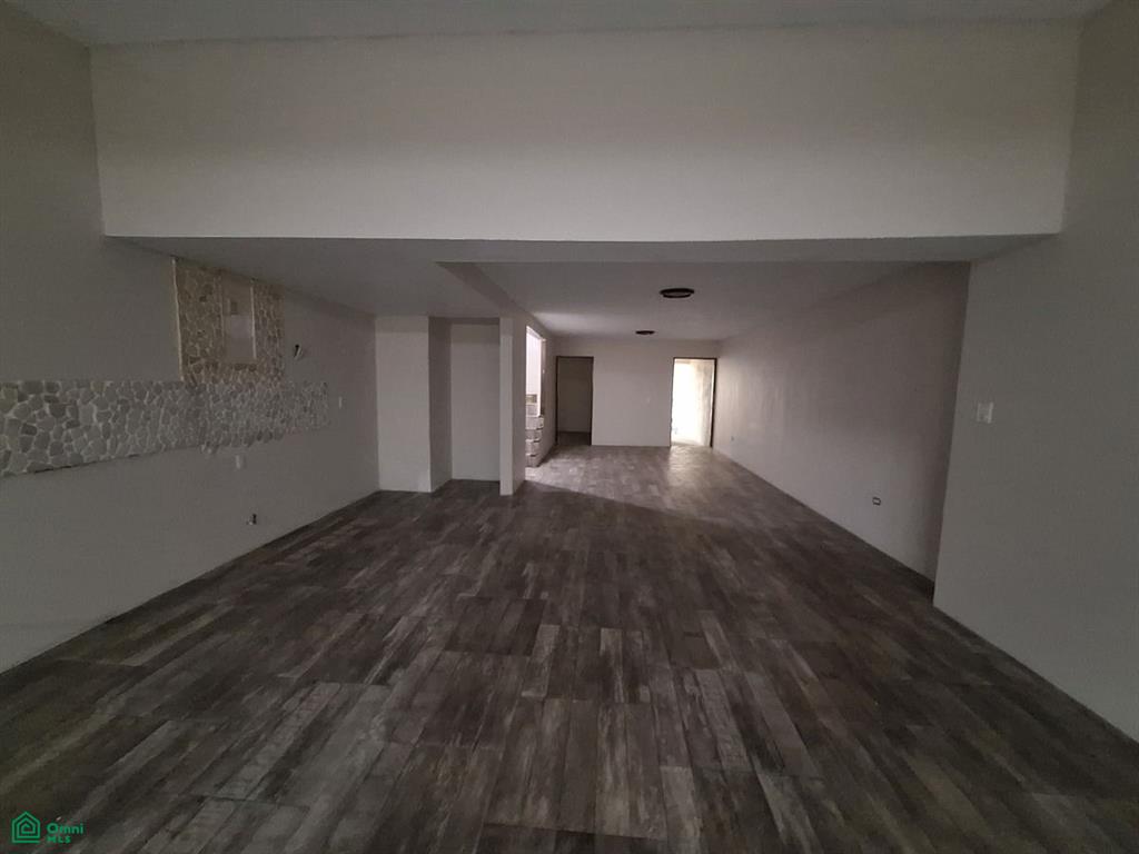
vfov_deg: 89.9
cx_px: 570
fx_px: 428
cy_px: 427
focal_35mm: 13
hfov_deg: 106.2
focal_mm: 1.74
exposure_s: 1/20
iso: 800
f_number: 2.2
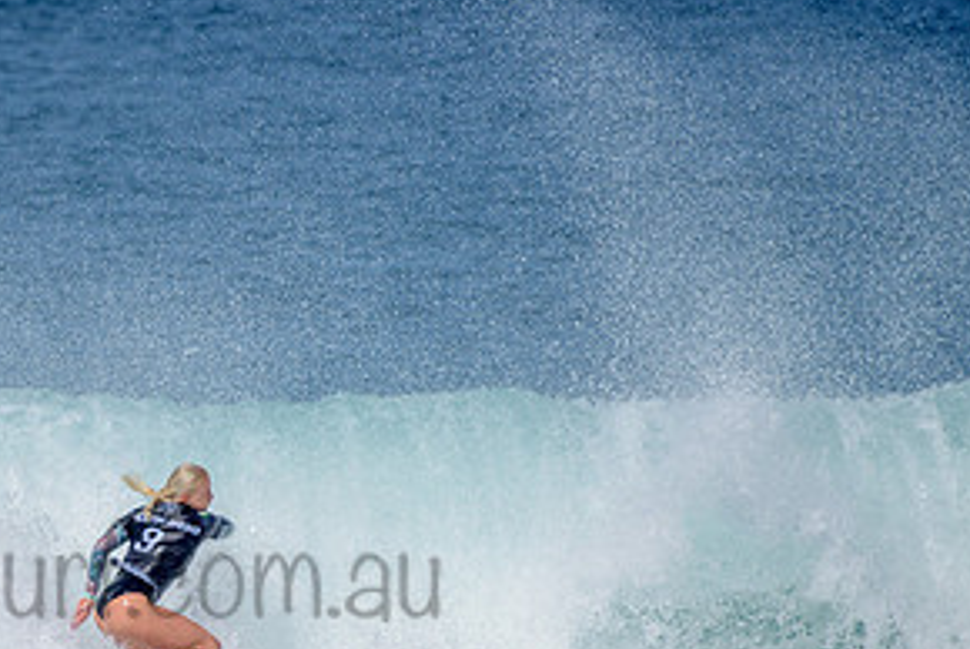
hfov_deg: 2.1
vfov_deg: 1.4
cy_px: 540
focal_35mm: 999
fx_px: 26944
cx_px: 87
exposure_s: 1/2500
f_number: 6.3
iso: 250
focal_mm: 500
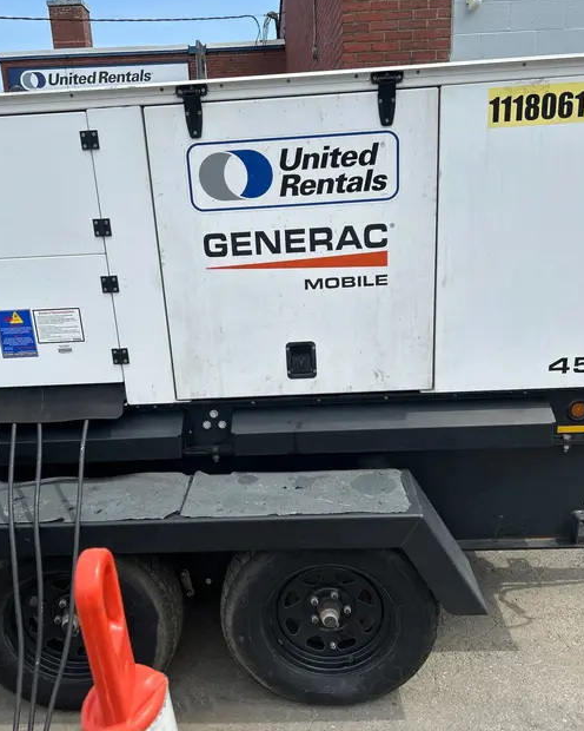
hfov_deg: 48.5
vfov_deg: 58.8
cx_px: 280
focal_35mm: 30
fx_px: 648
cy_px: 361
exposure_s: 1/3356
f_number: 1.5
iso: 50
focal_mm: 5.7
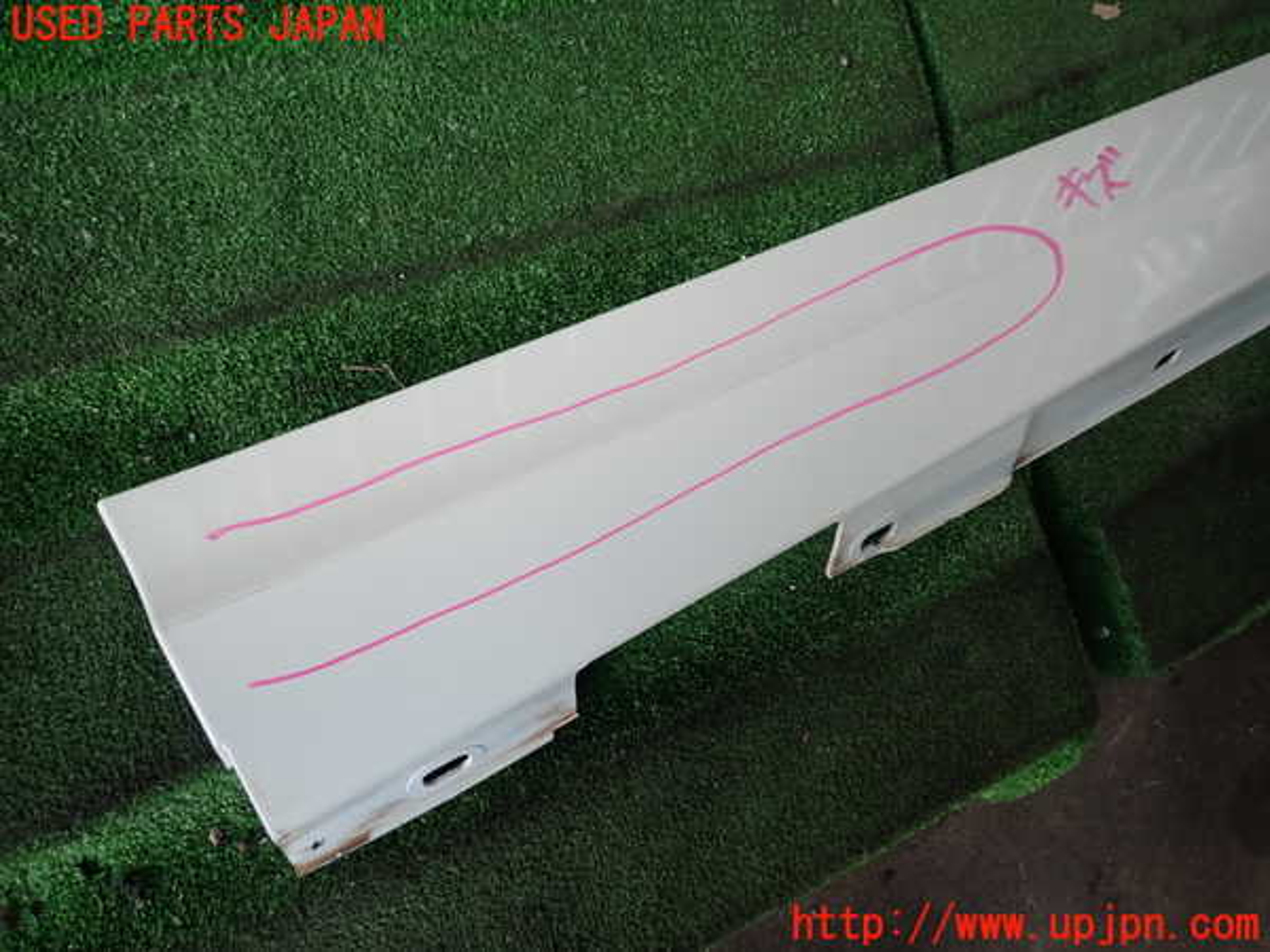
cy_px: 476
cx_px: 635
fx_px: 917
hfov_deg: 69.4
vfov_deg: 54.9
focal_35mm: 25
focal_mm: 4.5
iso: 100
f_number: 2
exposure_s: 1/80
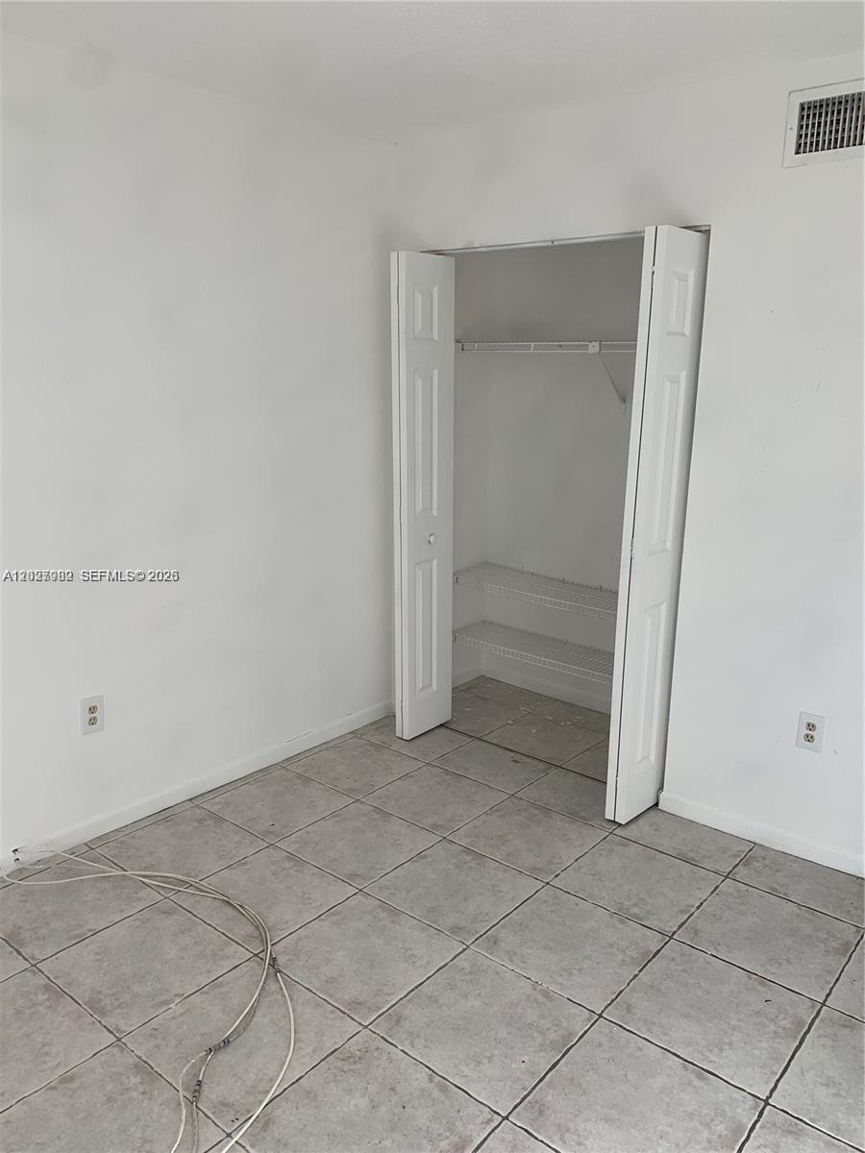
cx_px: 432
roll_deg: -2.3
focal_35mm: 26
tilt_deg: -13.1
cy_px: 576
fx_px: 866
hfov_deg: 53.1
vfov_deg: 67.3
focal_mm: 4.25
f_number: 1.8
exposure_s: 1/163
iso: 25
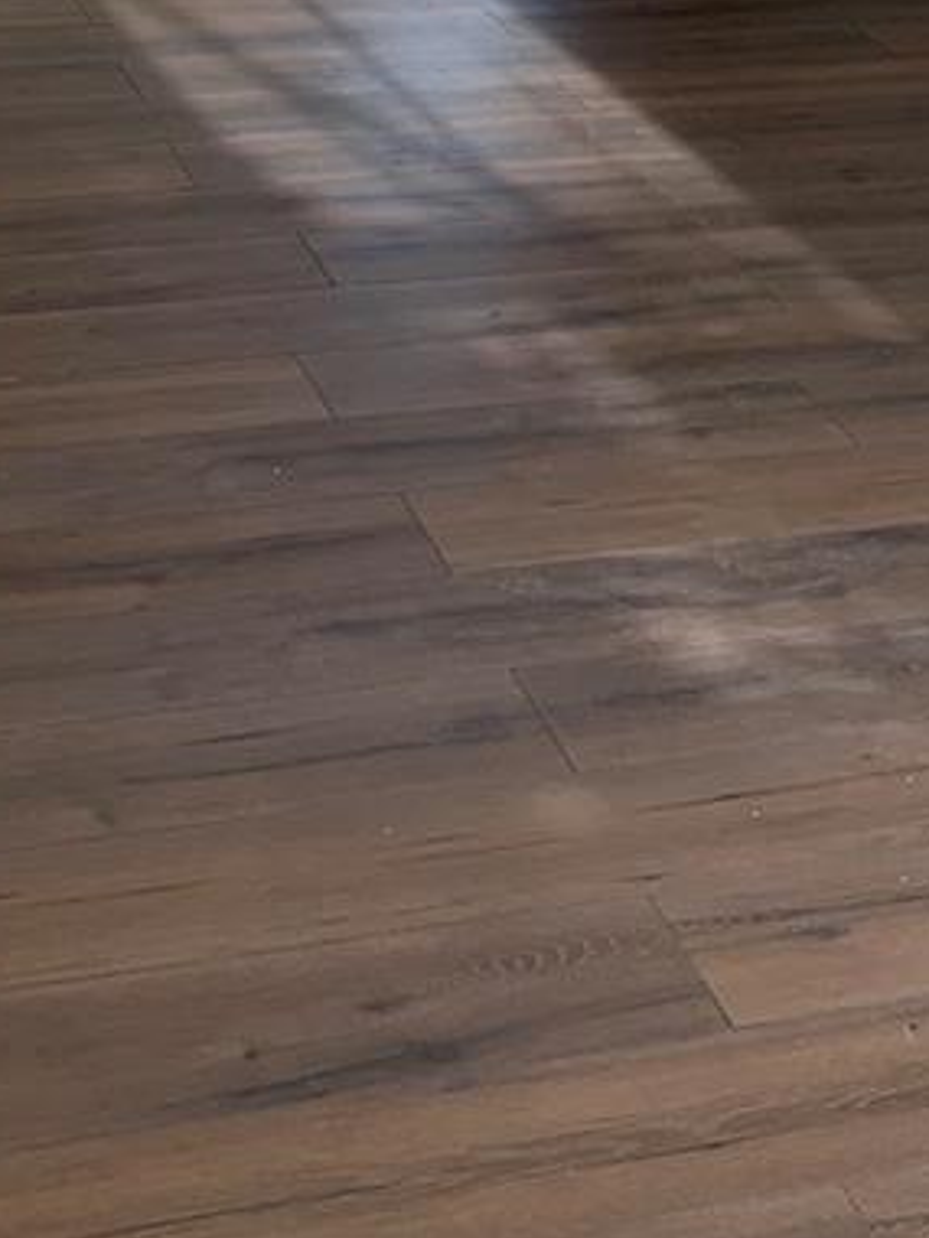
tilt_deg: -9.9
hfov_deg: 18.0
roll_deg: -3.9
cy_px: -270
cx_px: 538
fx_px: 2934
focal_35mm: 82
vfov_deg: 22.0
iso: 50
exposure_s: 1/60
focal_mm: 4.25
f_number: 1.8
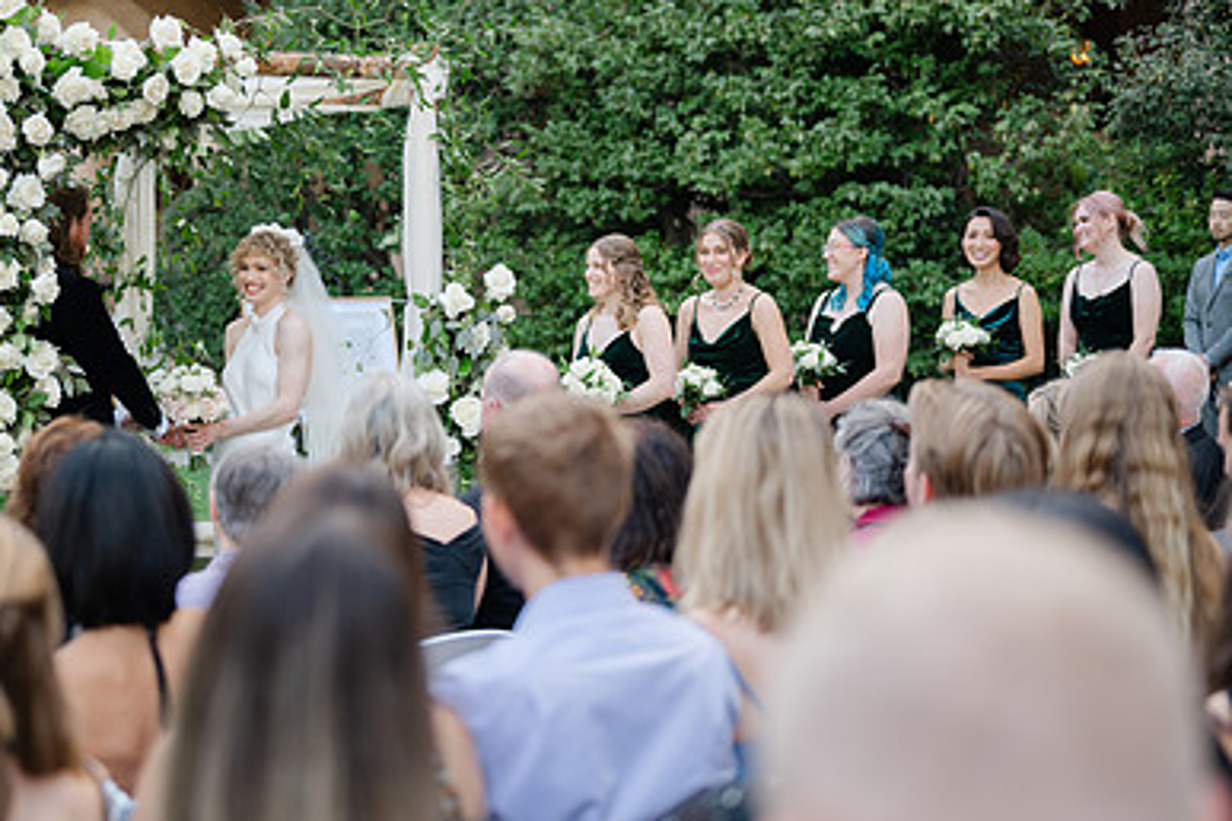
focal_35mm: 75
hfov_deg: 26.9
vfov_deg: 18.2
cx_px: 446
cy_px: 313
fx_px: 2566
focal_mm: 50
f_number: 1.8
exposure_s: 1/400
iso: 100
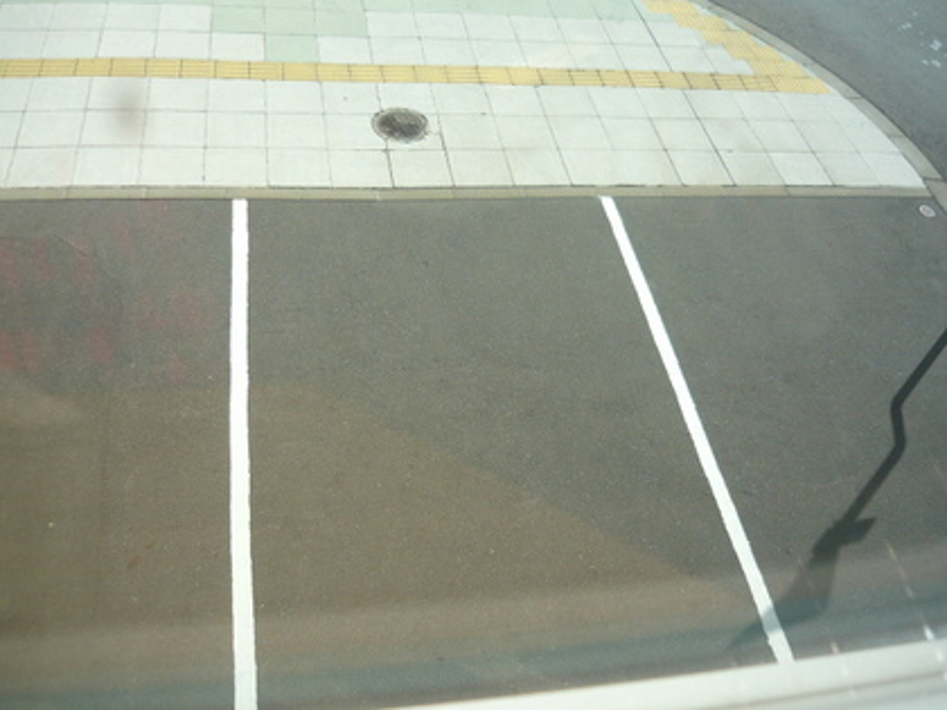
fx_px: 903
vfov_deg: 42.9
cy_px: 355
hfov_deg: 55.4
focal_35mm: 33
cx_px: 474
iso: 100
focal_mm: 5.5
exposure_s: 1/125
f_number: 8
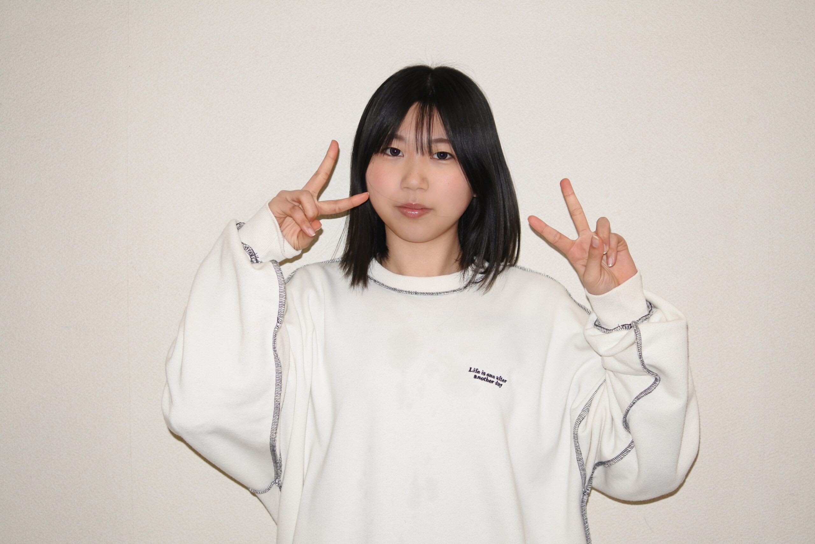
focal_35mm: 49
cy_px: 272
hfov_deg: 40.3
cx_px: 408
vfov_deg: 27.5
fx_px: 1109
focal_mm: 18.5
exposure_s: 1/60
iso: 280
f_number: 2
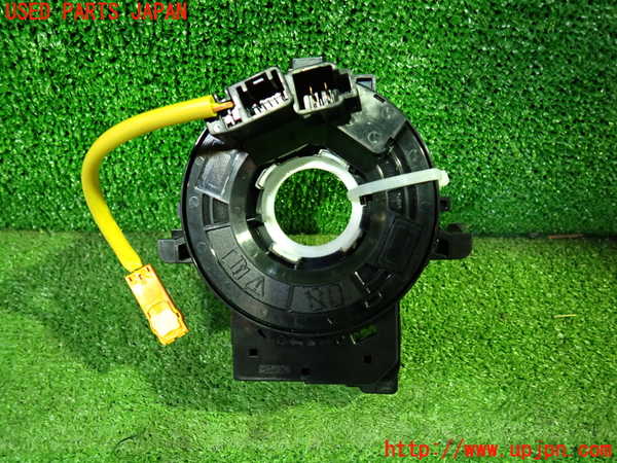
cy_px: 232
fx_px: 446
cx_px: 308
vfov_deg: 54.9
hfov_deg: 69.4
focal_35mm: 25
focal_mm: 4.5
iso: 800
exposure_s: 1/30
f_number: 2
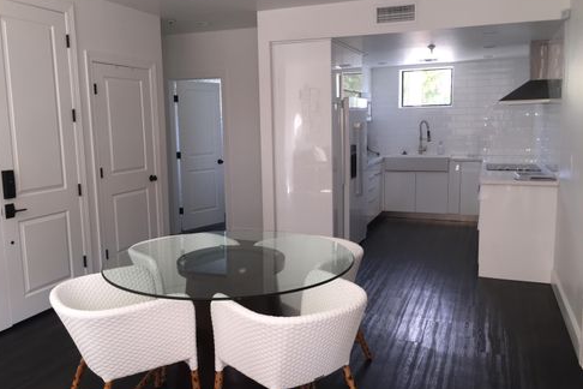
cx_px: 284
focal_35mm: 31
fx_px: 502
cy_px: 188
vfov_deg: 42.3
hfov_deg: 60.3
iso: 32
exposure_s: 1/30
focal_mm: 4.15
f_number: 2.2
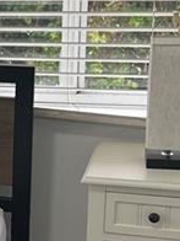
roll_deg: +3.7
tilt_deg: -13.1
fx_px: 1102
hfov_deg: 8.3
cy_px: 125
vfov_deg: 12.4
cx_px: -306
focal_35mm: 159
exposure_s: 1/120
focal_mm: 5.7
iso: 80
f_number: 1.5
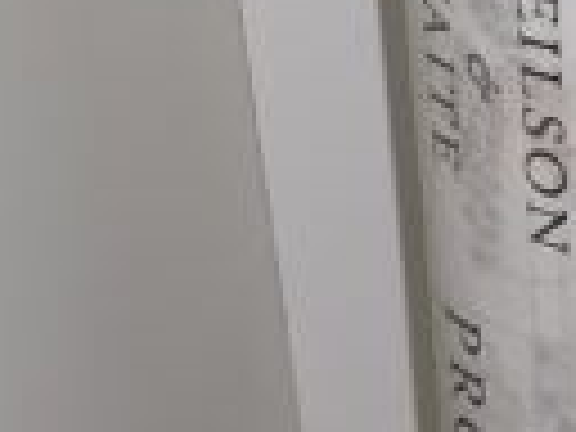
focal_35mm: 131
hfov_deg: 14.0
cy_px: 446
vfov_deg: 11.2
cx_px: 904
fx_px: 2180
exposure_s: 1/163
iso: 40
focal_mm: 3.7
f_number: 1.7
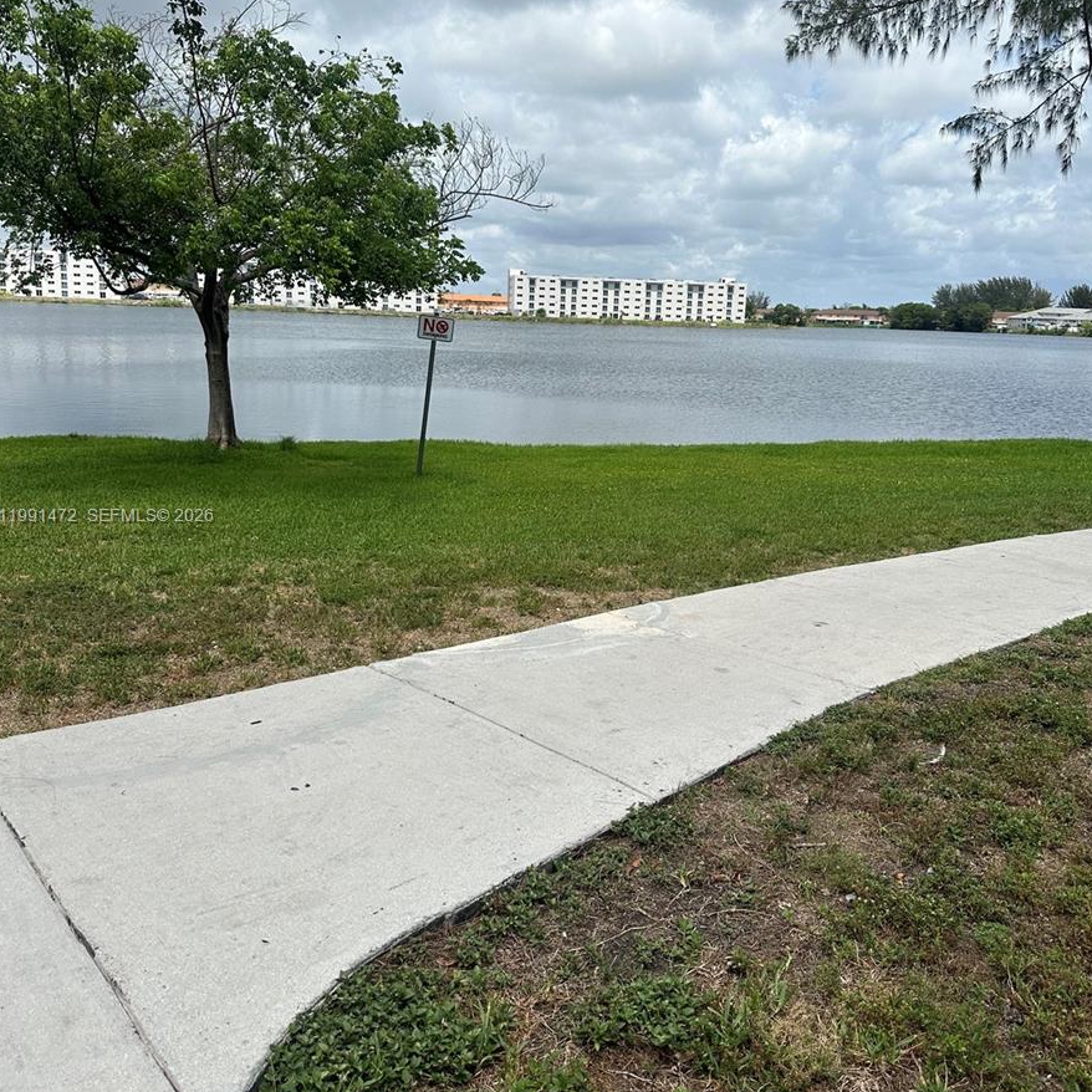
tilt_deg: -8.9
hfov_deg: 55.6
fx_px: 1035
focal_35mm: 29
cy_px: 517
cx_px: 544
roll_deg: -2.4
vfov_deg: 55.6
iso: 80
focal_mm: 6.86
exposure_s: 1/7042
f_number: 1.78
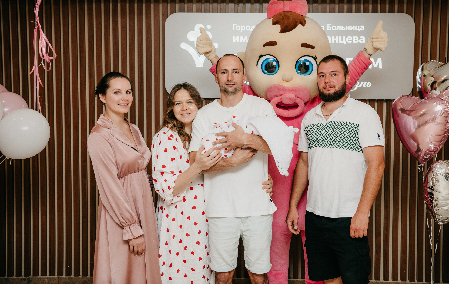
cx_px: 240
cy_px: 124
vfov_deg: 29.8
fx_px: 533
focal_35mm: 43
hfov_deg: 45.7
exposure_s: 1/160
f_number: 4
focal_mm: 40
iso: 200
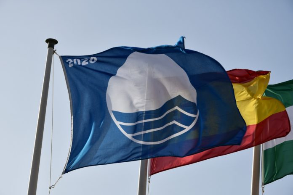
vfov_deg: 12.2
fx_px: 911
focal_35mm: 112
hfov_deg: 18.3
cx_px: 146
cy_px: 98
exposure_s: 1/500
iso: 110
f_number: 8
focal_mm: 75
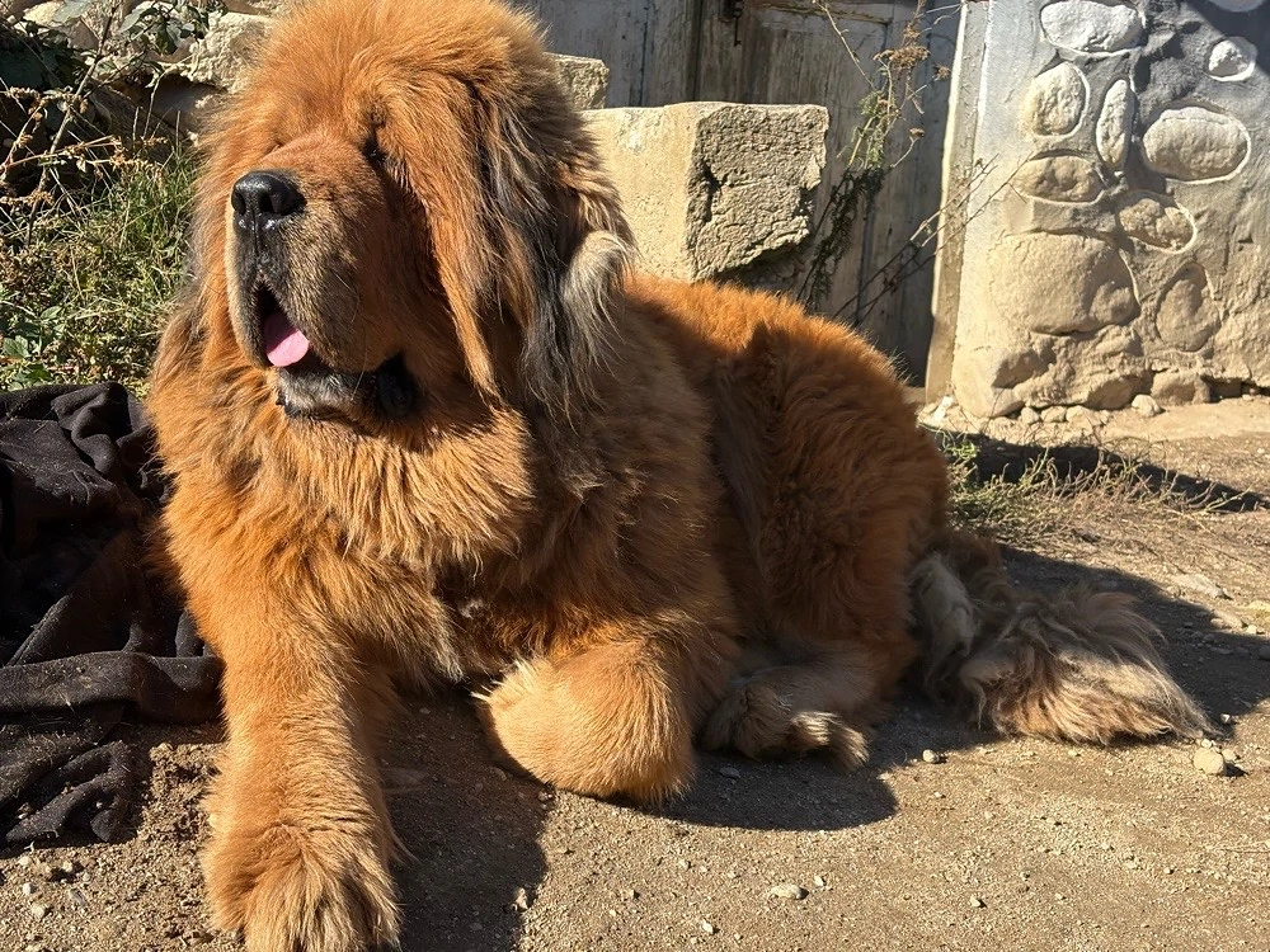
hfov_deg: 36.8
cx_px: 635
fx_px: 1908
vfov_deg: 28.0
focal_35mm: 52
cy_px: 476
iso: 50
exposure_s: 1/1799
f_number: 1.6
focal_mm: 5.96
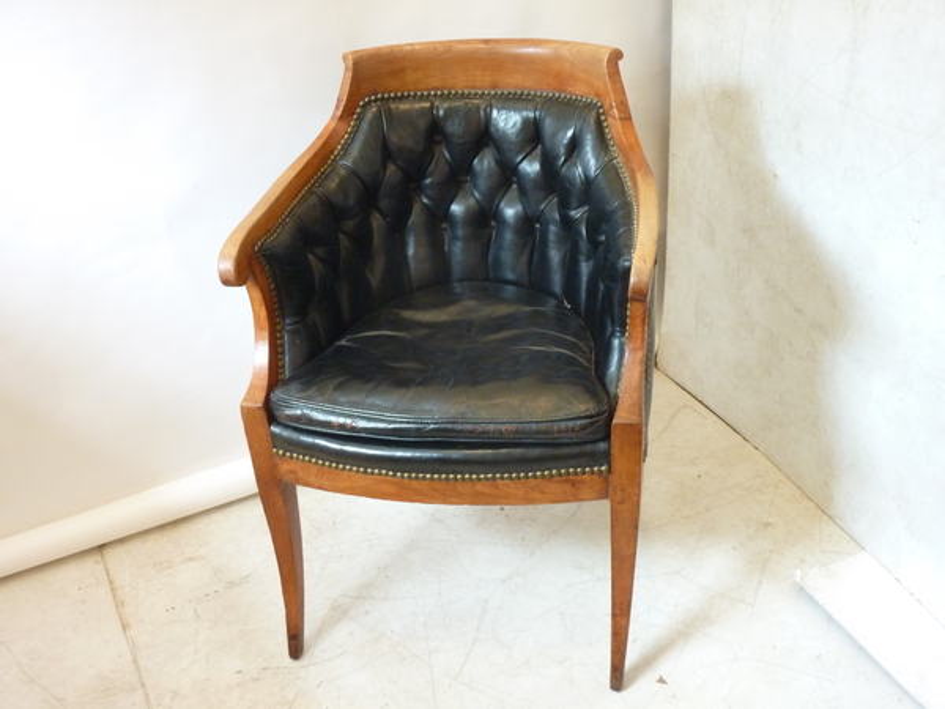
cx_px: 472
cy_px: 354
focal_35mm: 42
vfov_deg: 34.3
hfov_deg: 44.8
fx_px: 1147
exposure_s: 1/15
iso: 400
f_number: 3.7
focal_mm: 6.9
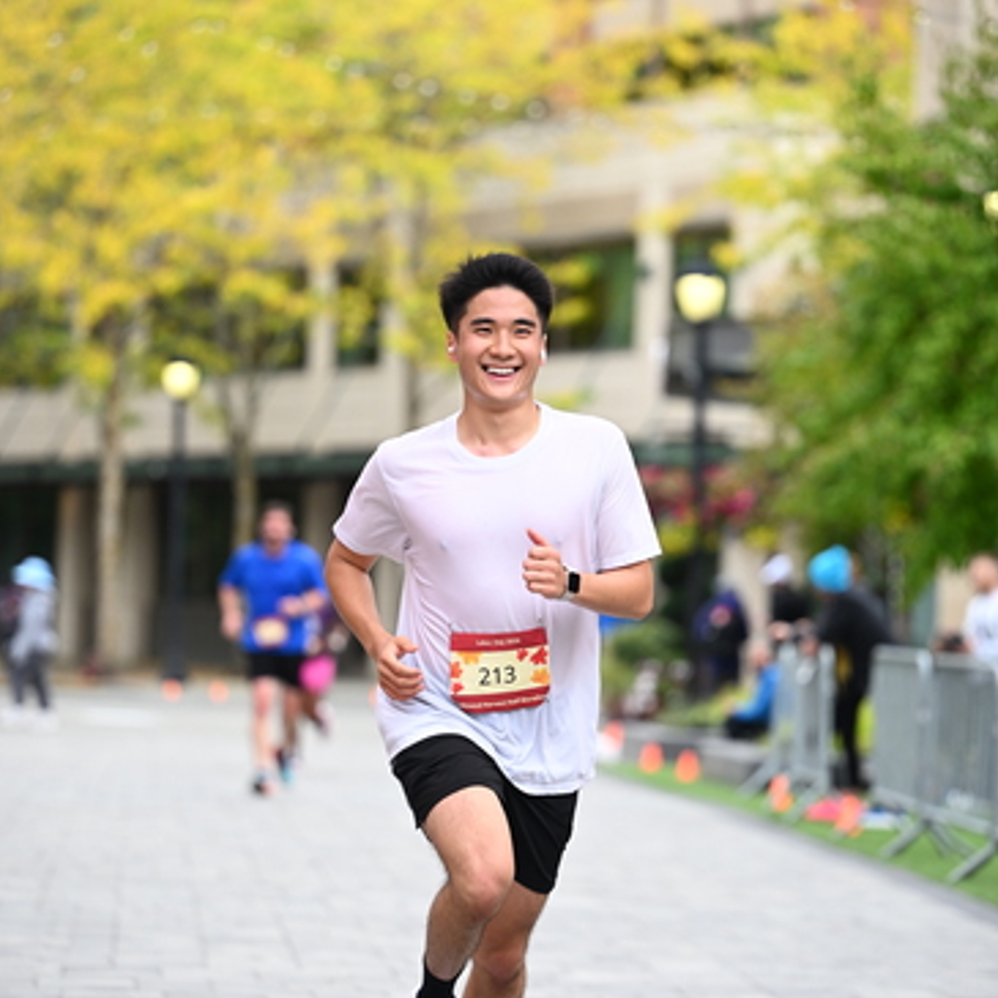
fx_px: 5643
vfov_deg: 10.1
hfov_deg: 10.1
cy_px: 528
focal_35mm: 173
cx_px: 499
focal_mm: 135
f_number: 2.8
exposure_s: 1/2000
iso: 640
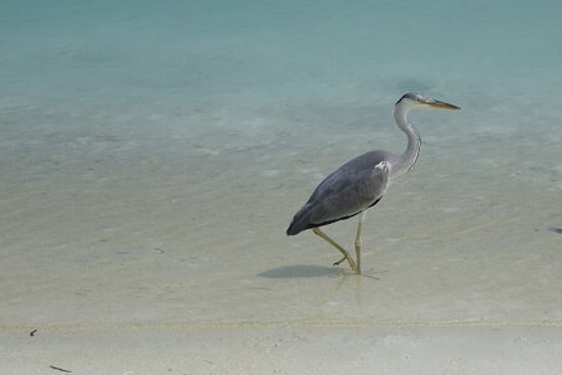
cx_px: 378
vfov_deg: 10.8
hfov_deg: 16.1
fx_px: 1982
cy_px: 158
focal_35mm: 127
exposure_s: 1/2000
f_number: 5.3
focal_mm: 26.4
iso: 160
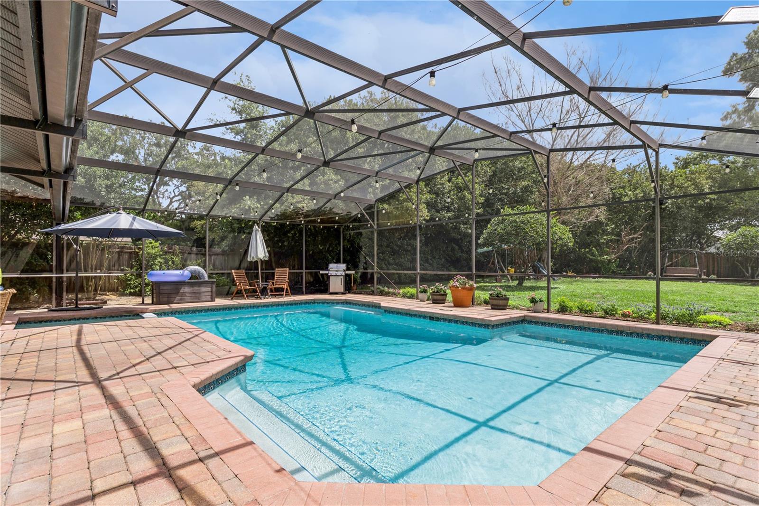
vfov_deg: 69.2
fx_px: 367
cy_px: 253
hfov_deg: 92.0
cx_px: 380
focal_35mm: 17
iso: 125
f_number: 3.5
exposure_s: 1/1000
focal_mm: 11.6
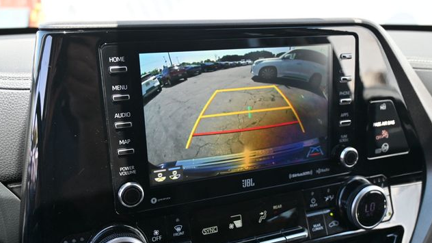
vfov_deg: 33.6
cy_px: 141
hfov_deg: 56.6
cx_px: 216
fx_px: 401
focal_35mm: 35
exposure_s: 1/160
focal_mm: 22
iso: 400
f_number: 4
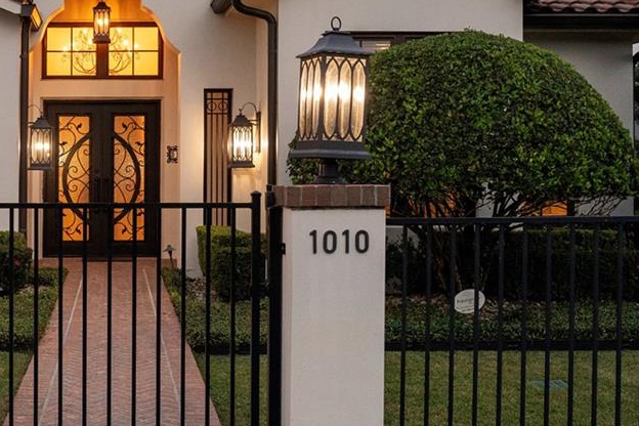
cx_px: 204
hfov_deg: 46.5
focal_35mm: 41
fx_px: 728
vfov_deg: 31.0
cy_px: 33
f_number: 4
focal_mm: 16
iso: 1250
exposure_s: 1/160
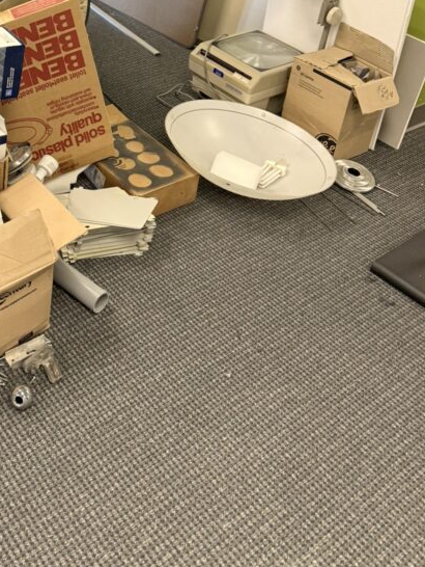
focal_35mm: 45
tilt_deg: -29.5
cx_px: 53
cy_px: 91
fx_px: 736
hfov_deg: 30.9
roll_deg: -3.6
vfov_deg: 39.9
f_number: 1.78
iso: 200
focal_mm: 6.76
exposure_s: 1/60
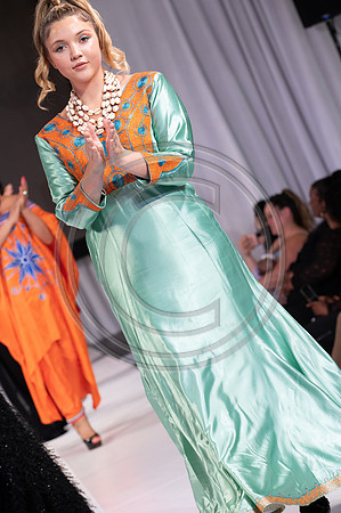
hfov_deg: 11.2
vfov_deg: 16.8
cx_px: 170
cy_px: 256
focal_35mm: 122
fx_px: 1737
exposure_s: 1/400
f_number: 5.6
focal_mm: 122
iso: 2000
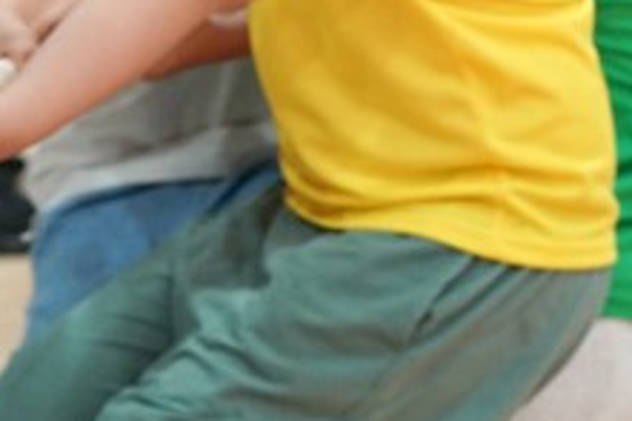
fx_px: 4999
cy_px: -261
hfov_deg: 7.2
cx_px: 443
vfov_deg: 4.8
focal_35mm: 285
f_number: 4
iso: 1600
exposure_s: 1/160
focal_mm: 70
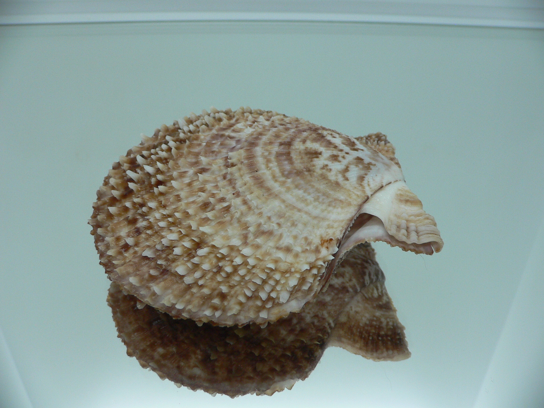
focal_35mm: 35
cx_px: 272
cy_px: 204
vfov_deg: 40.7
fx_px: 550
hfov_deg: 52.6
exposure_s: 1/60
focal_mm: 4.6
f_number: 2.8
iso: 100
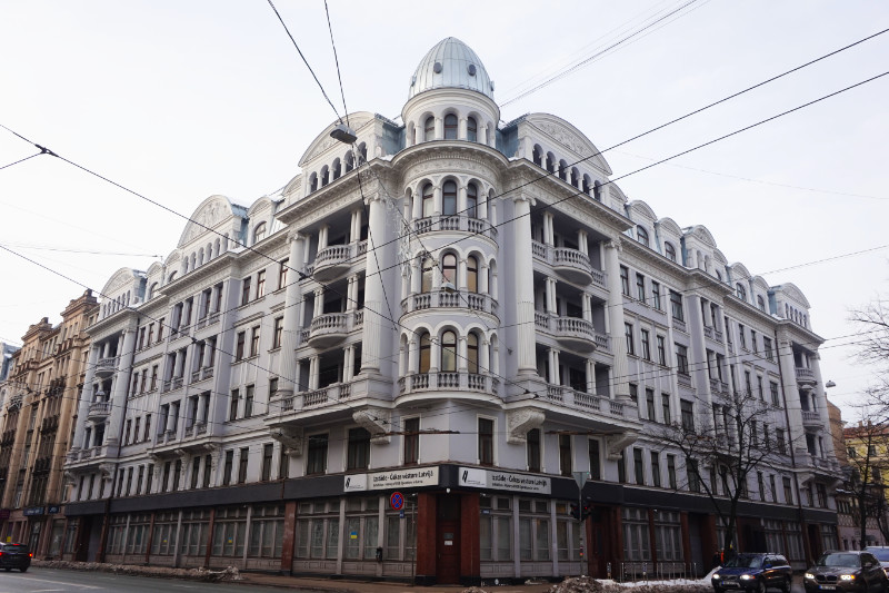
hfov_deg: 61.9
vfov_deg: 43.6
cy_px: 296
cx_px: 444
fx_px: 741
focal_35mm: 30
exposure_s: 1/80
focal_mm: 20
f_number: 7.1
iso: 100
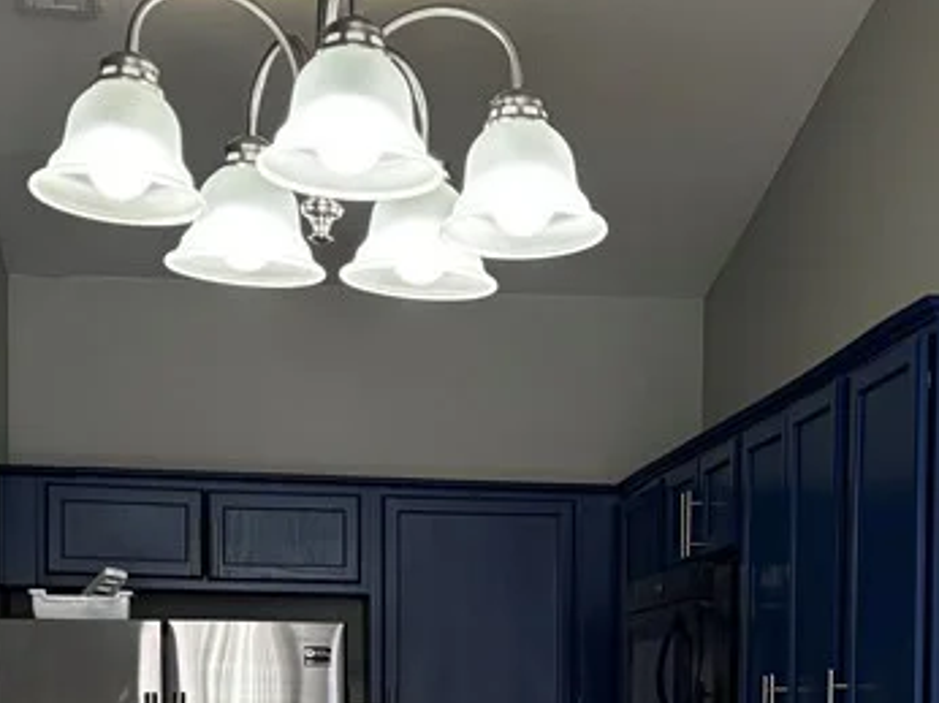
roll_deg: -0.1
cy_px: 801
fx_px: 2087
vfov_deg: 18.3
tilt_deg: -2.4
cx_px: 564
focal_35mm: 77
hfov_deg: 25.3
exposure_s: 1/120
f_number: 1.6
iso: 125
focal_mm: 5.96
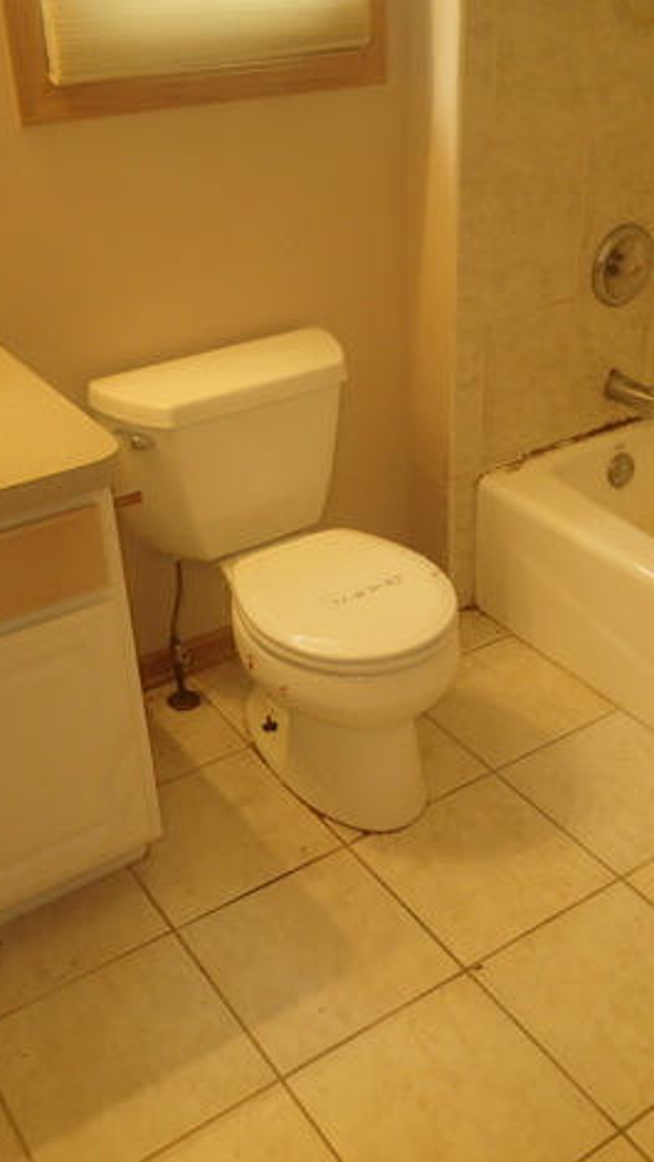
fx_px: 1140
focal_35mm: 37
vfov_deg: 54.0
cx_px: 358
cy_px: 590
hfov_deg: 32.0
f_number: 2
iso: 200
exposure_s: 1/40
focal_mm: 4.5
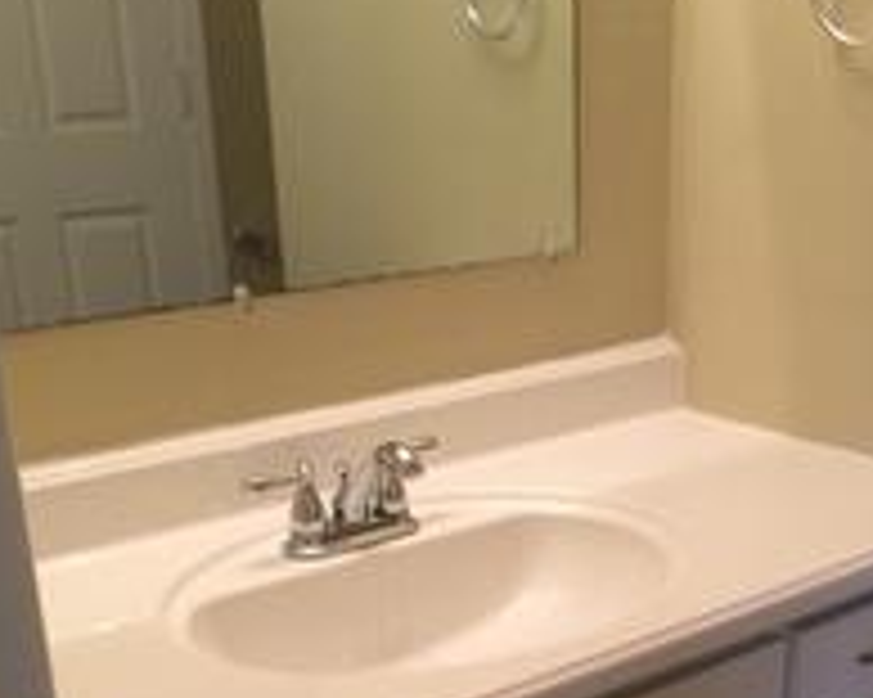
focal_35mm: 56
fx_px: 1446
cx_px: 558
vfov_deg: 25.8
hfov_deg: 33.4
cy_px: 689
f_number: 2.2
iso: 80
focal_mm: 4.15
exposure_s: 1/30
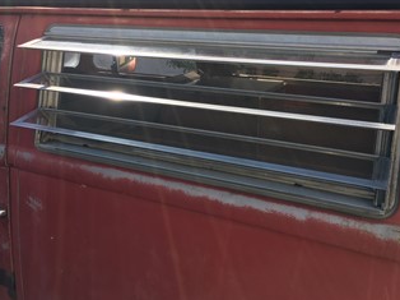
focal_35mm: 37
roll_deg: -3.4
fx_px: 427
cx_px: 194
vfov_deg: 38.4
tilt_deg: -12.8
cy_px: 119
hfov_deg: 50.2
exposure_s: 1/463
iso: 25
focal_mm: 4.15
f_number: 2.2
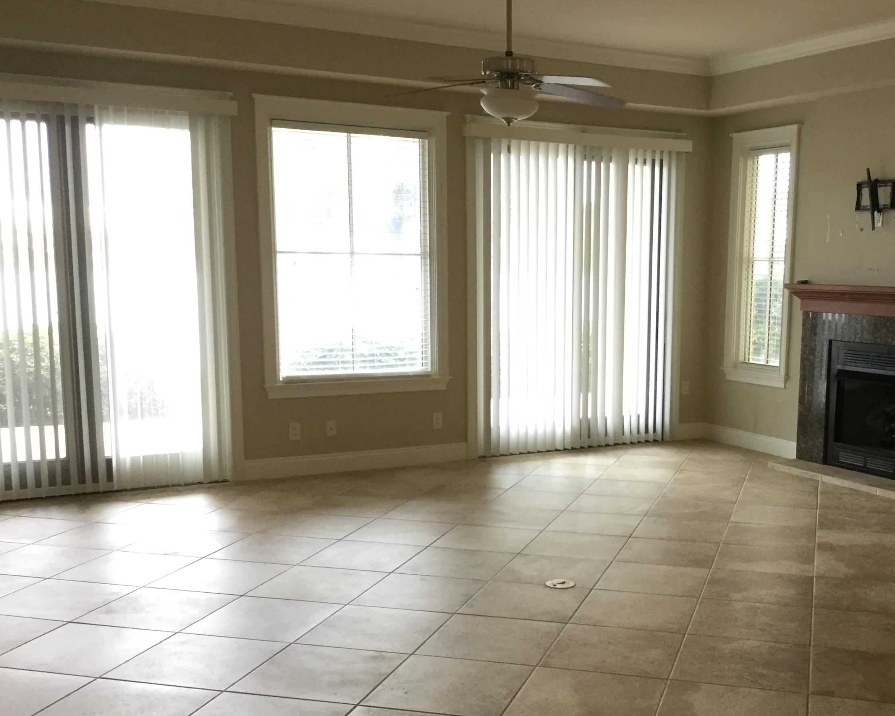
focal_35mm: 41
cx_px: 570
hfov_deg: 44.4
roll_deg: -1.4
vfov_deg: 36.4
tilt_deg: -8.8
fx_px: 1086
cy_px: 423
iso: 80
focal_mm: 3.3
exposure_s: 1/30
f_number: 2.4
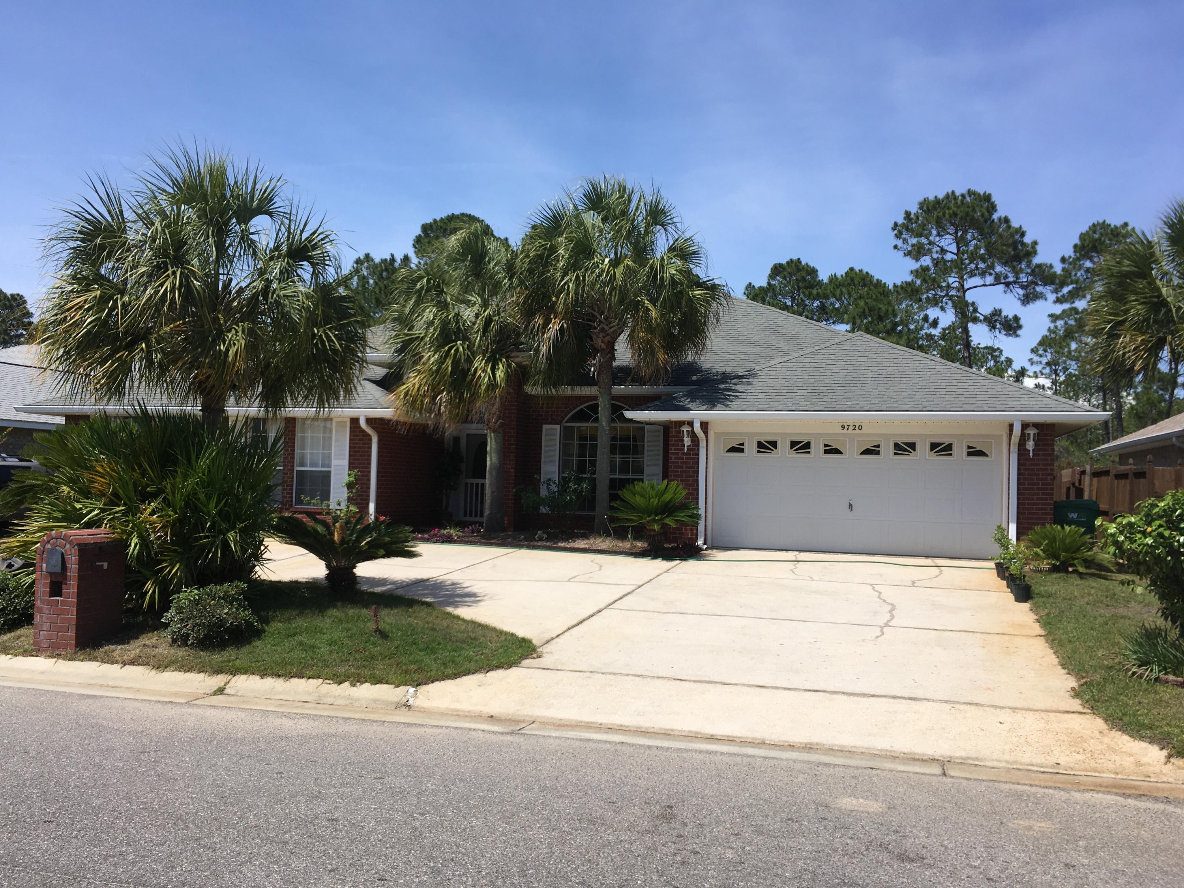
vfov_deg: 48.2
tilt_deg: +3.1
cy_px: 444
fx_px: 992
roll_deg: -1.6
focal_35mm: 29
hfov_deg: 61.7
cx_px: 592
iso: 25
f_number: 2.2
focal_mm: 4.15
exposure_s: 1/1876
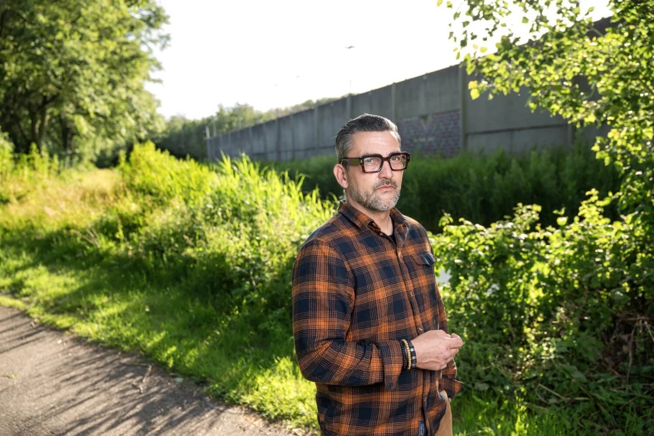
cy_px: 218
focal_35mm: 31
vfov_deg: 42.3
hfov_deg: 60.3
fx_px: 563
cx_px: 327
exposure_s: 1/200
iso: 64
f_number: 3.2
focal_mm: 31
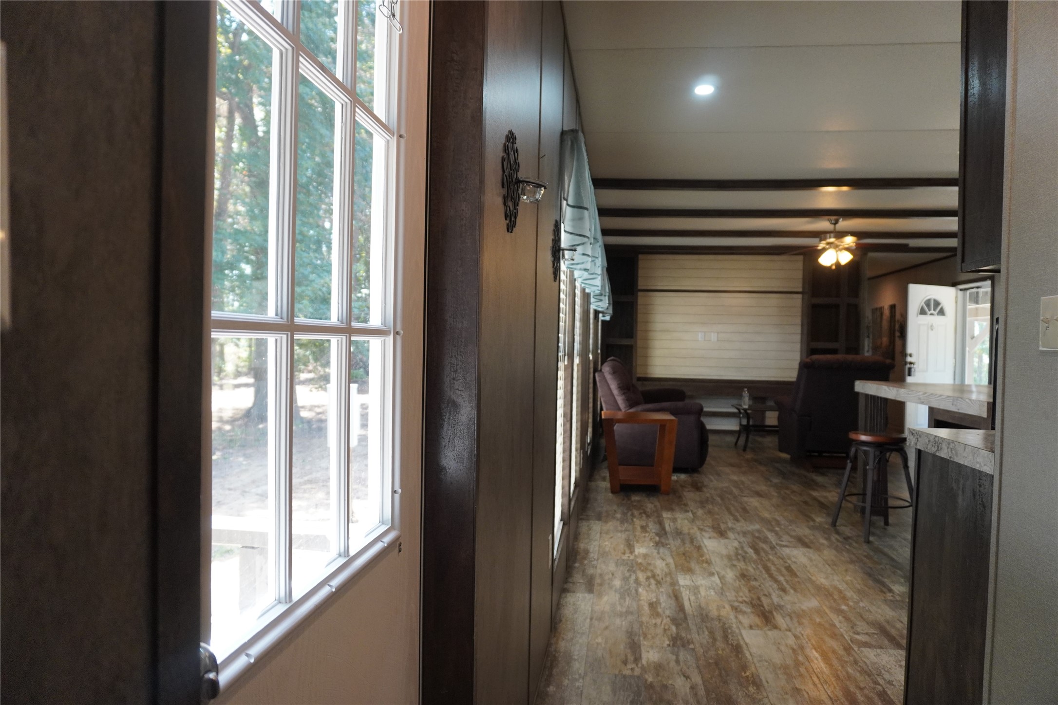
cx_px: 529
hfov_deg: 73.7
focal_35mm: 24
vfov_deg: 53.1
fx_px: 705
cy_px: 352
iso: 1000
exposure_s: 1/160
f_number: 4
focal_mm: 16
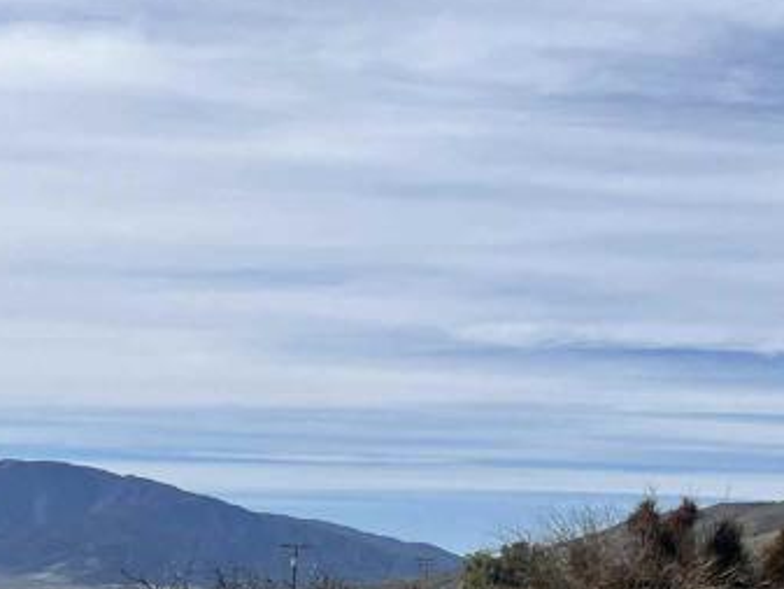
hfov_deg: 21.9
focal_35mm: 79
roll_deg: -3.3
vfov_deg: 18.3
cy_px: 542
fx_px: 1790
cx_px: 1052
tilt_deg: +0.0
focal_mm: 5.1
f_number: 1.6
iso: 50
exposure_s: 1/5848
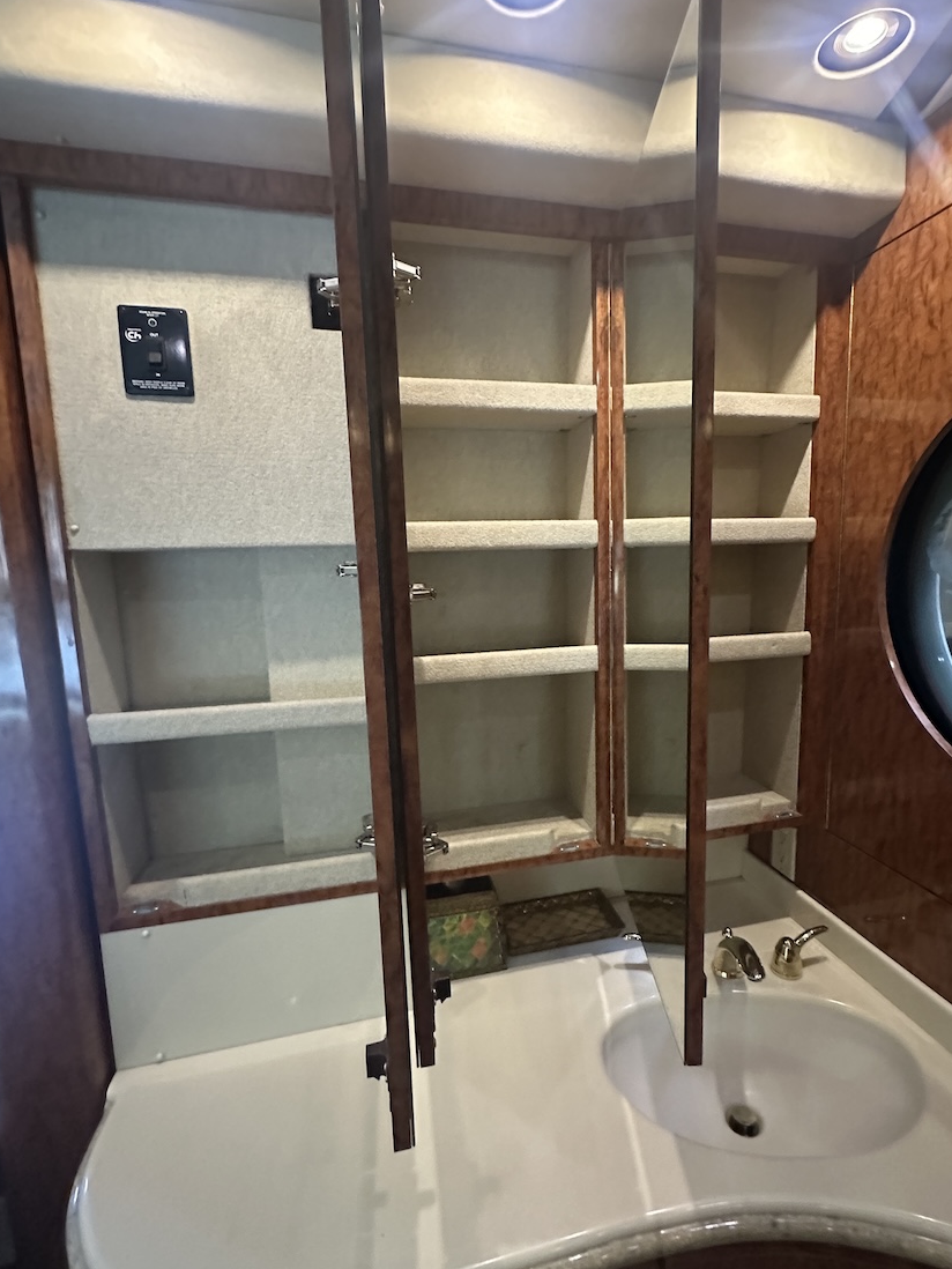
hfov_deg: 74.5
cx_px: 528
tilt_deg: -8.8
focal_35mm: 17
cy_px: 643
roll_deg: +0.2
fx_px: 623
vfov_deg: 91.0
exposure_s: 1/38
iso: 1250
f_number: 2.2
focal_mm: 2.22
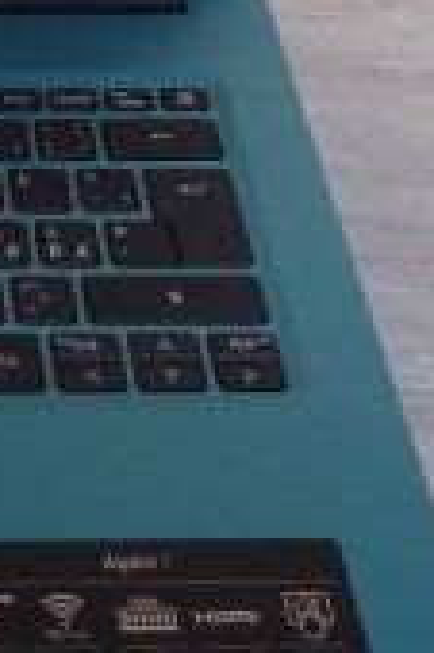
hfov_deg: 13.6
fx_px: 1667
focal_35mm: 92
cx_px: -288
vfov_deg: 21.3
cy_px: -12
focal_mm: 4.3
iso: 400
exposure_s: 1/25
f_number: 3.3
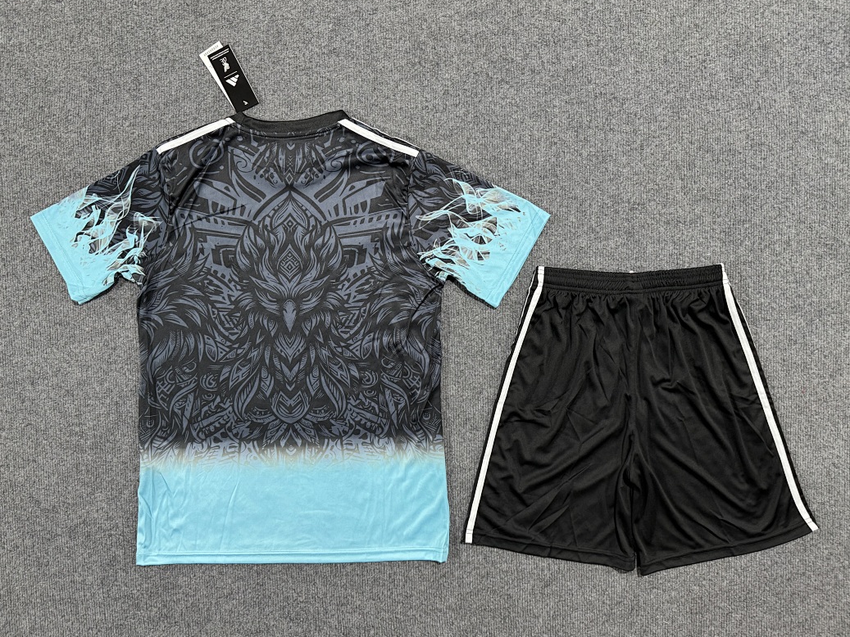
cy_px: 319
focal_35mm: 25
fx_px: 614
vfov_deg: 54.9
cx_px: 430
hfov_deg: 69.4
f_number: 1.78
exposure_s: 1/50
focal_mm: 6.76
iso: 250
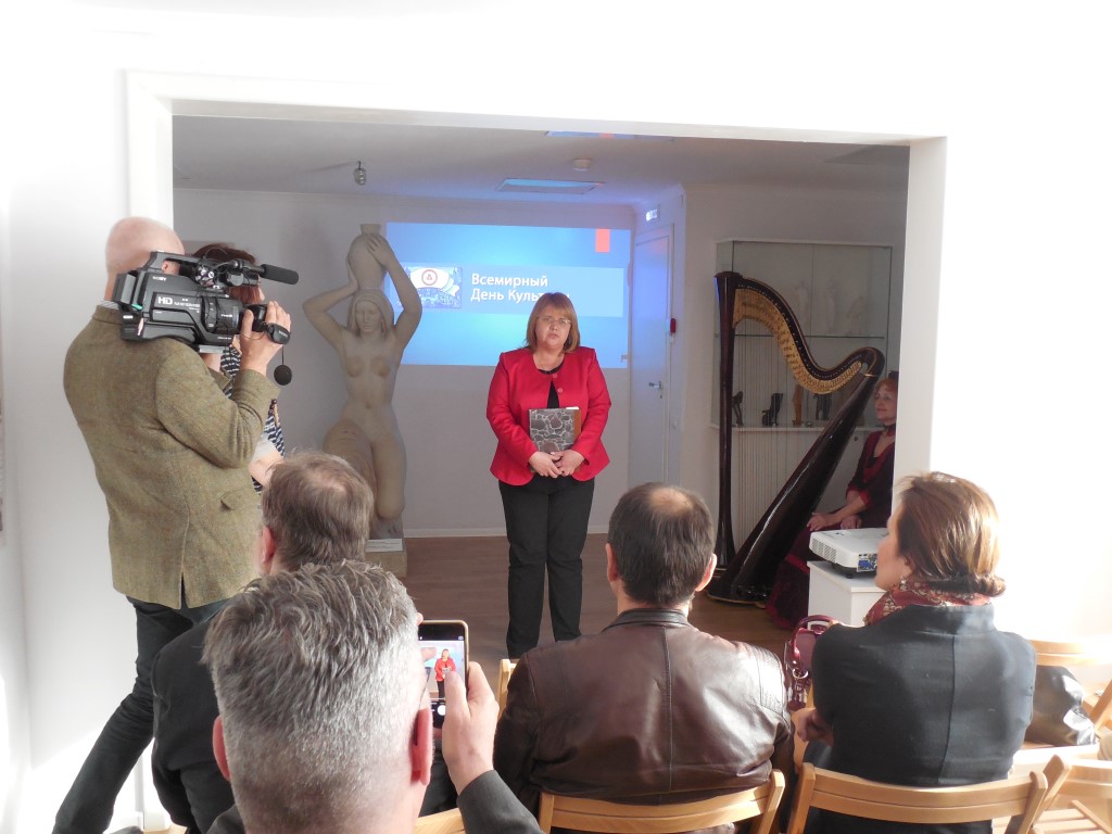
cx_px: 556
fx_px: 996
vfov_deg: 45.4
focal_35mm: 31
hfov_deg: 58.4
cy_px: 417
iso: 400
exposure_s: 1/30
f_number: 3.6
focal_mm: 5.6
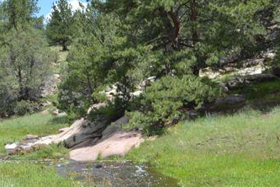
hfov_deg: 19.9
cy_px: 62
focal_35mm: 101
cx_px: 36
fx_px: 785
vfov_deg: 13.5
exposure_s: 1/200
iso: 100
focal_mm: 35
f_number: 7.1
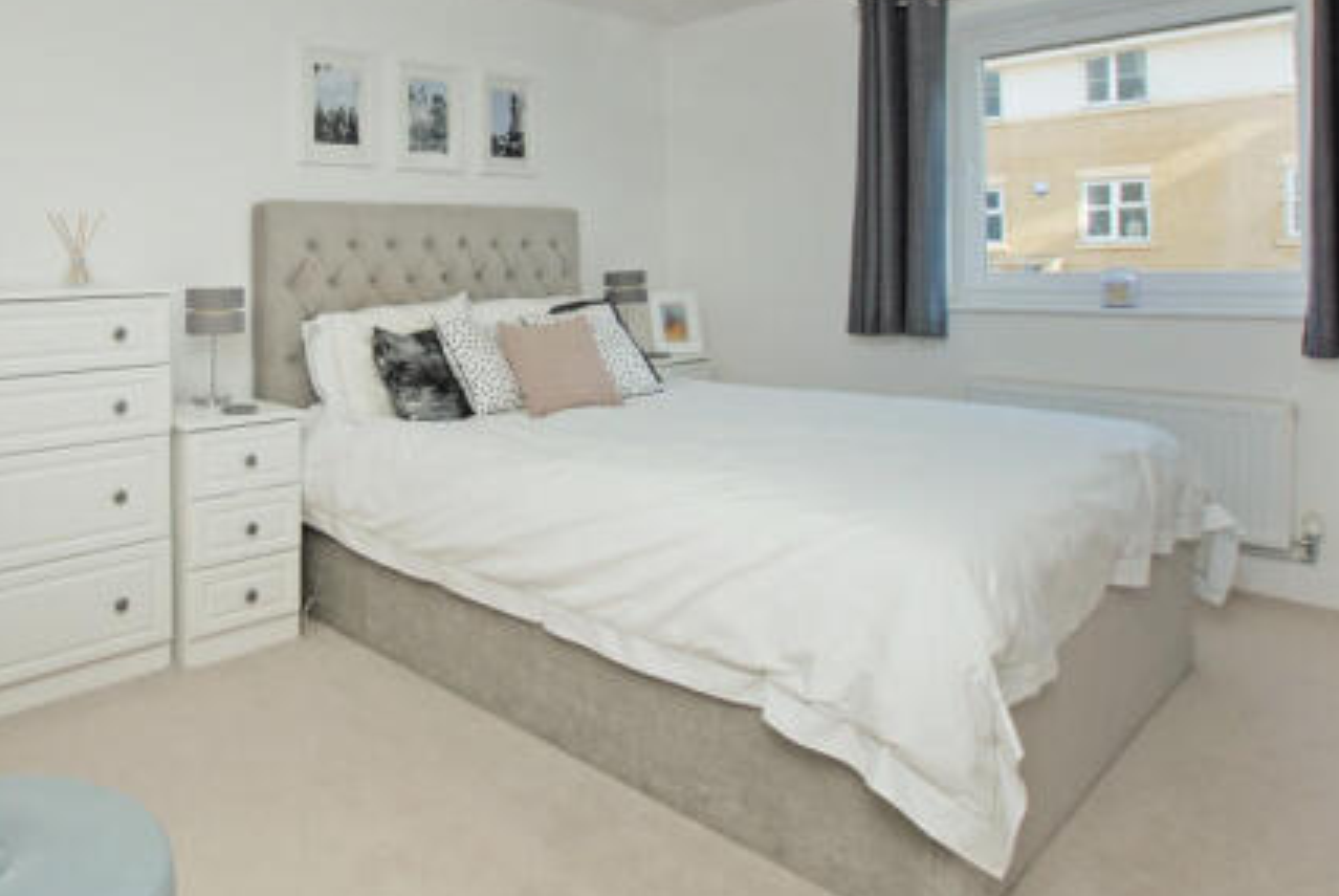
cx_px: 391
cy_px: 266
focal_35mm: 23
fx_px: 856
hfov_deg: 72.5
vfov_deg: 53.6
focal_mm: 10
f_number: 9
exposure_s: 1/60
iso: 250
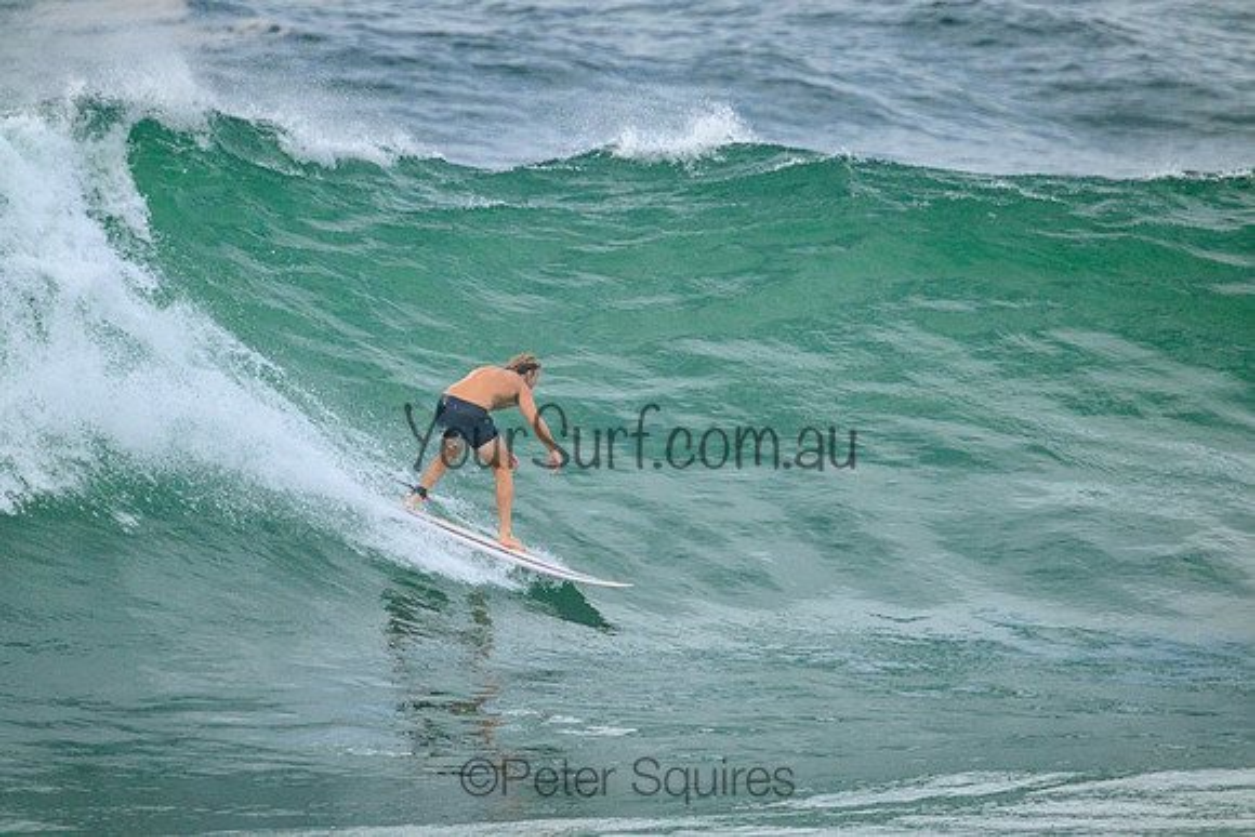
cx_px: 628
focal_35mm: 800
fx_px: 27894
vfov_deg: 1.7
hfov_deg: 2.6
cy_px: 418
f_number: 11
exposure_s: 1/2500
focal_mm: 800
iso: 2200
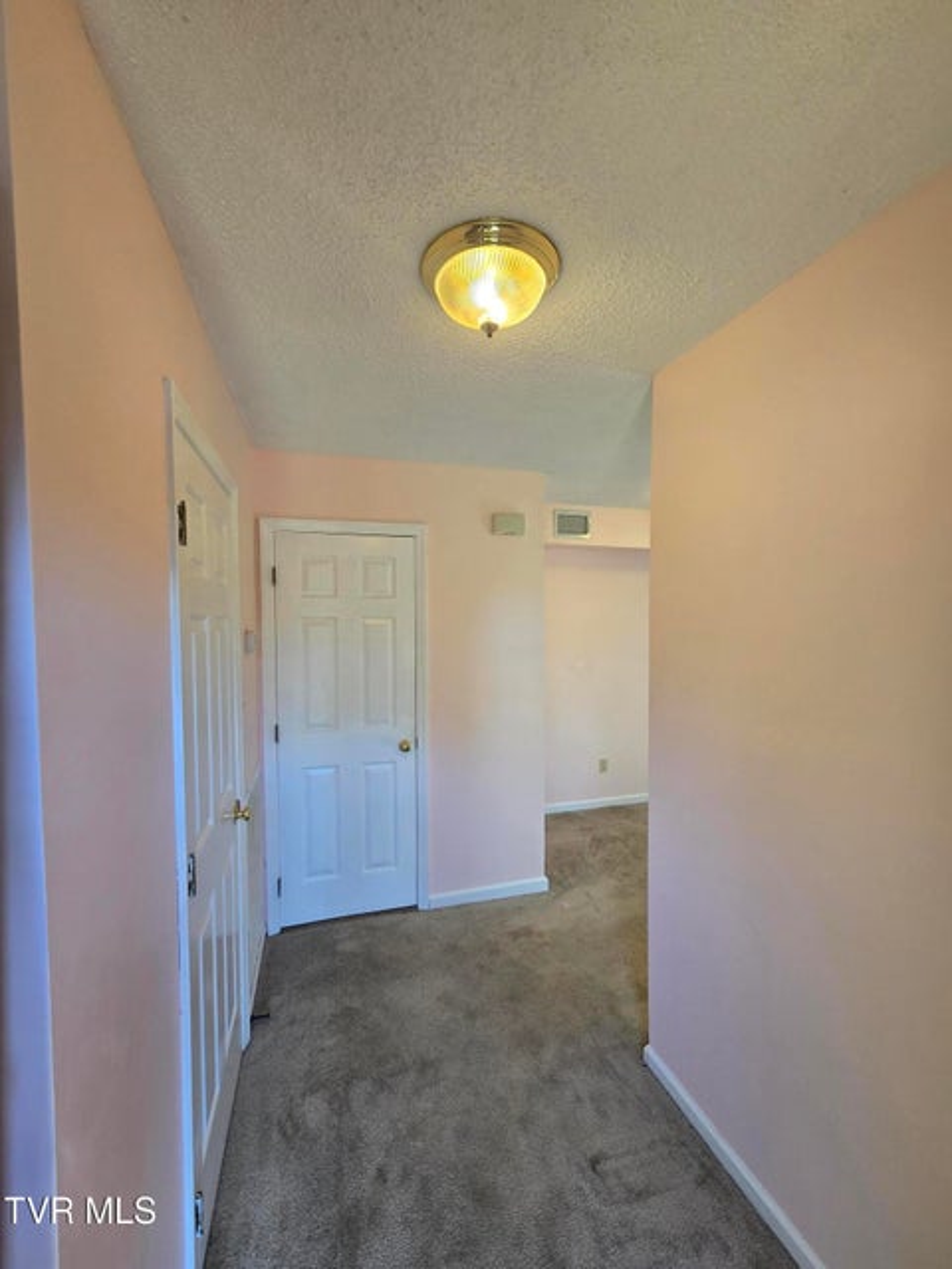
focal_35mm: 13
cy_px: 634
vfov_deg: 106.2
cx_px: 476
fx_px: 477
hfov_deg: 89.9
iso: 64
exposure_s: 1/60
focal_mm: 2.2
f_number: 2.2
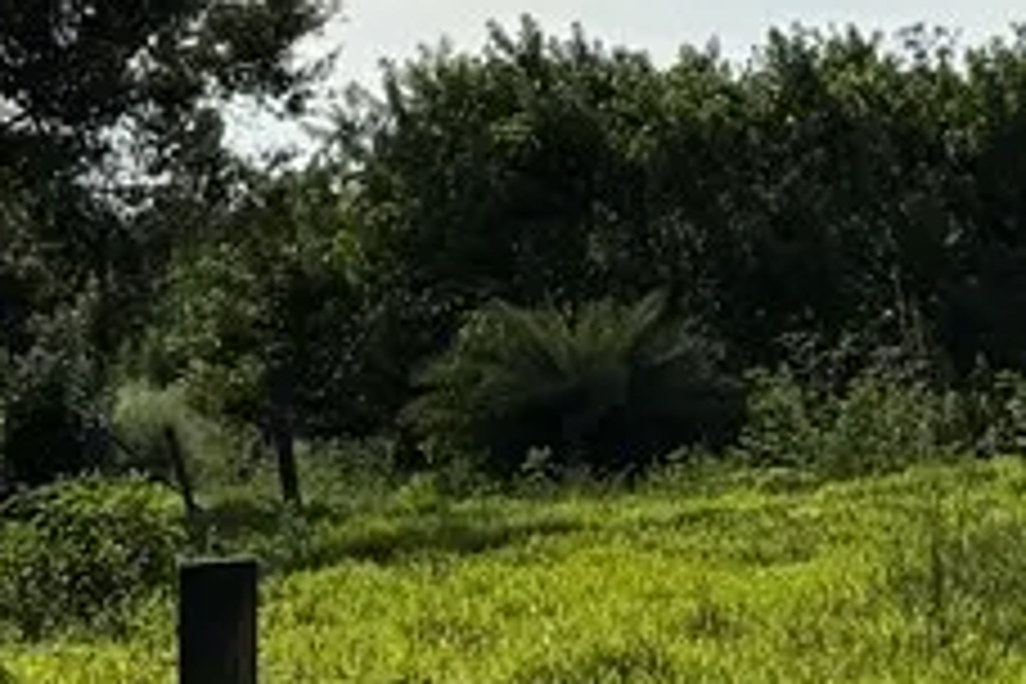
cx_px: 1660
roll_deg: +1.1
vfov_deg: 7.1
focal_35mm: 190
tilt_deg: +8.4
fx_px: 5415
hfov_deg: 10.4
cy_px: -495
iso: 50
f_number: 1.6
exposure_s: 1/9901
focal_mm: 5.96
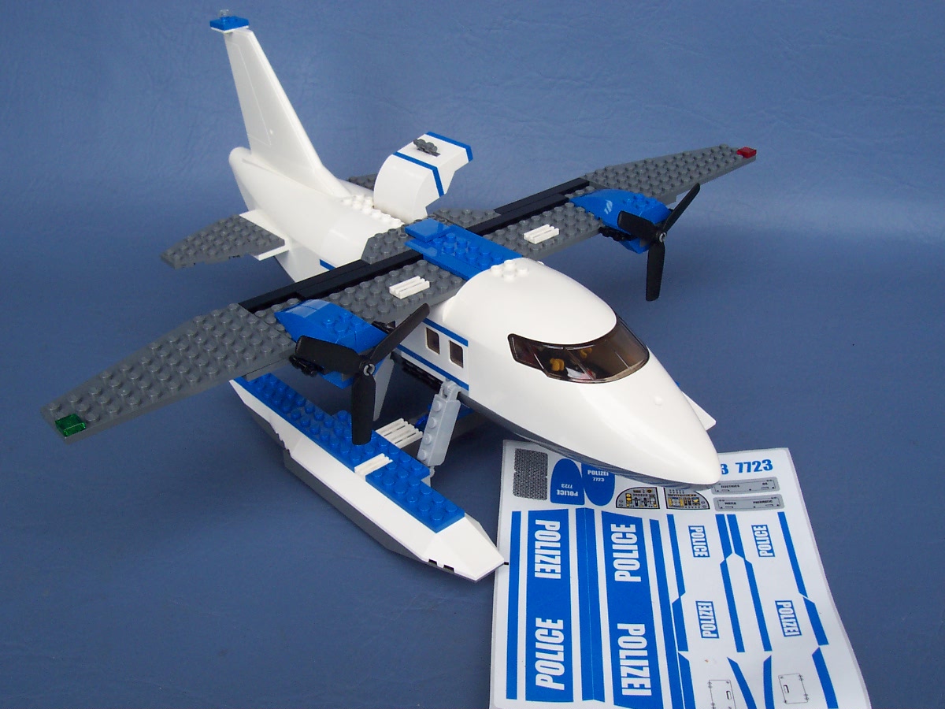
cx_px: 472
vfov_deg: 38.7
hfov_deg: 50.1
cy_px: 354
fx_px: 1010
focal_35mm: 37
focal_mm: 5.6
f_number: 5.6
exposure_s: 1/125
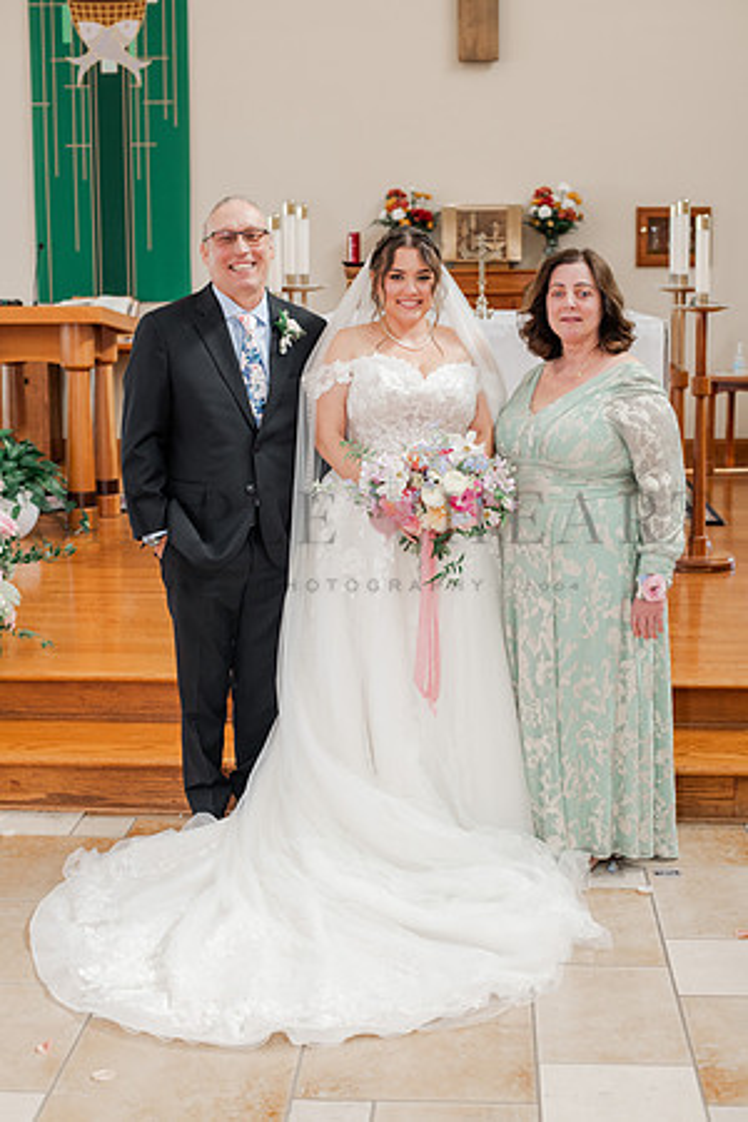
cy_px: 561
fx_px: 1558
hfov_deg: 27.0
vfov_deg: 39.6
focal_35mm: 50
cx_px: 374
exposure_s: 1/250
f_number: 4.5
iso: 640
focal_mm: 50
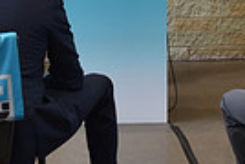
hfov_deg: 15.3
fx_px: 914
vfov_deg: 9.6
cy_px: -167
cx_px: 93
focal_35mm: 134
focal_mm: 31
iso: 400
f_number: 3.5
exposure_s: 1/60
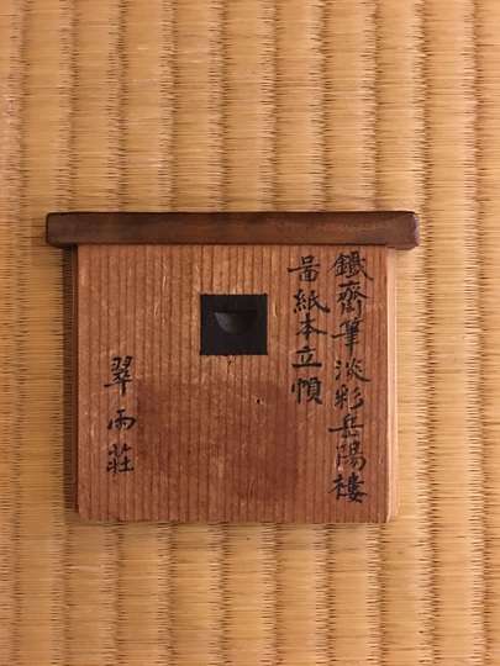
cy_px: 333
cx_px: 250
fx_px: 559
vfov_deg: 61.7
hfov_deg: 48.2
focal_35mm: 29
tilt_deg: -87.3
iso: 80
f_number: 2.2
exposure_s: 1/4
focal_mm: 4.15
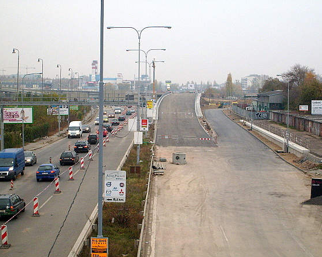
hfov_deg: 25.1
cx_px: 164
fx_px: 724
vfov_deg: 20.2
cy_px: 130
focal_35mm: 76
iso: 100
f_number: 3.9
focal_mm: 12
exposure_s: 1/90
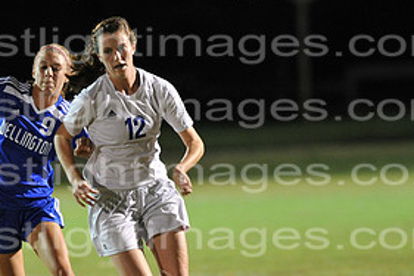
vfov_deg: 2.2
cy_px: 207
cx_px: 125
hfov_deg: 3.3
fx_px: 7126
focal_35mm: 620
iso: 5000
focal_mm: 300
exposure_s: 1/400
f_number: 4
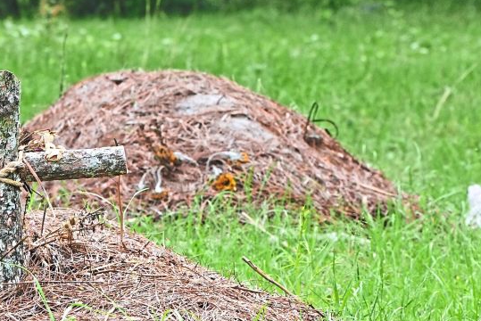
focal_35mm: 345
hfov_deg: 6.0
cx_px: 112
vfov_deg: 4.0
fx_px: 4612
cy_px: 80
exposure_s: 1/400
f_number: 7.1
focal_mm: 100
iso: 400
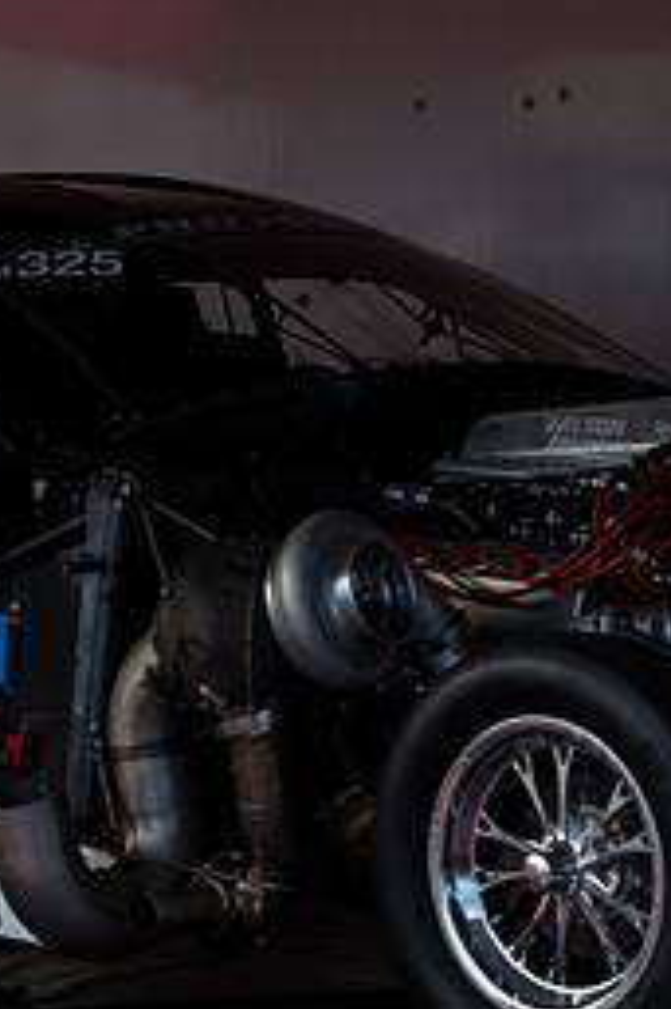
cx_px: 337
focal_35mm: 142
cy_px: 550
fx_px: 3975
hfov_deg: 9.6
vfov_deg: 14.5
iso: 400
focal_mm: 54.1
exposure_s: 1/200
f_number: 9
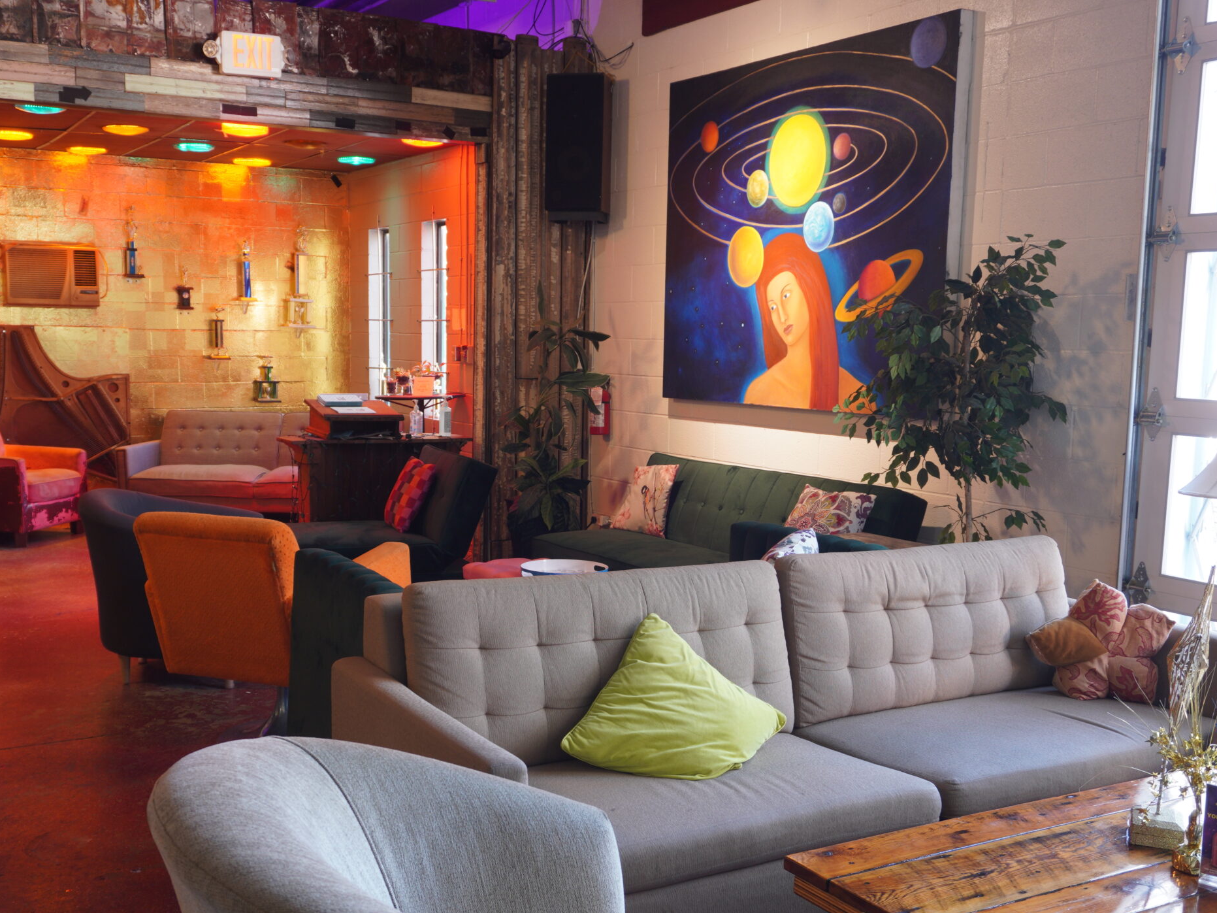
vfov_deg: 37.9
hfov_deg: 49.3
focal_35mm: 38
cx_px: 561
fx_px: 1324
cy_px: 542
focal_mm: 19
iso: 125
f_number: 4
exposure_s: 1/4
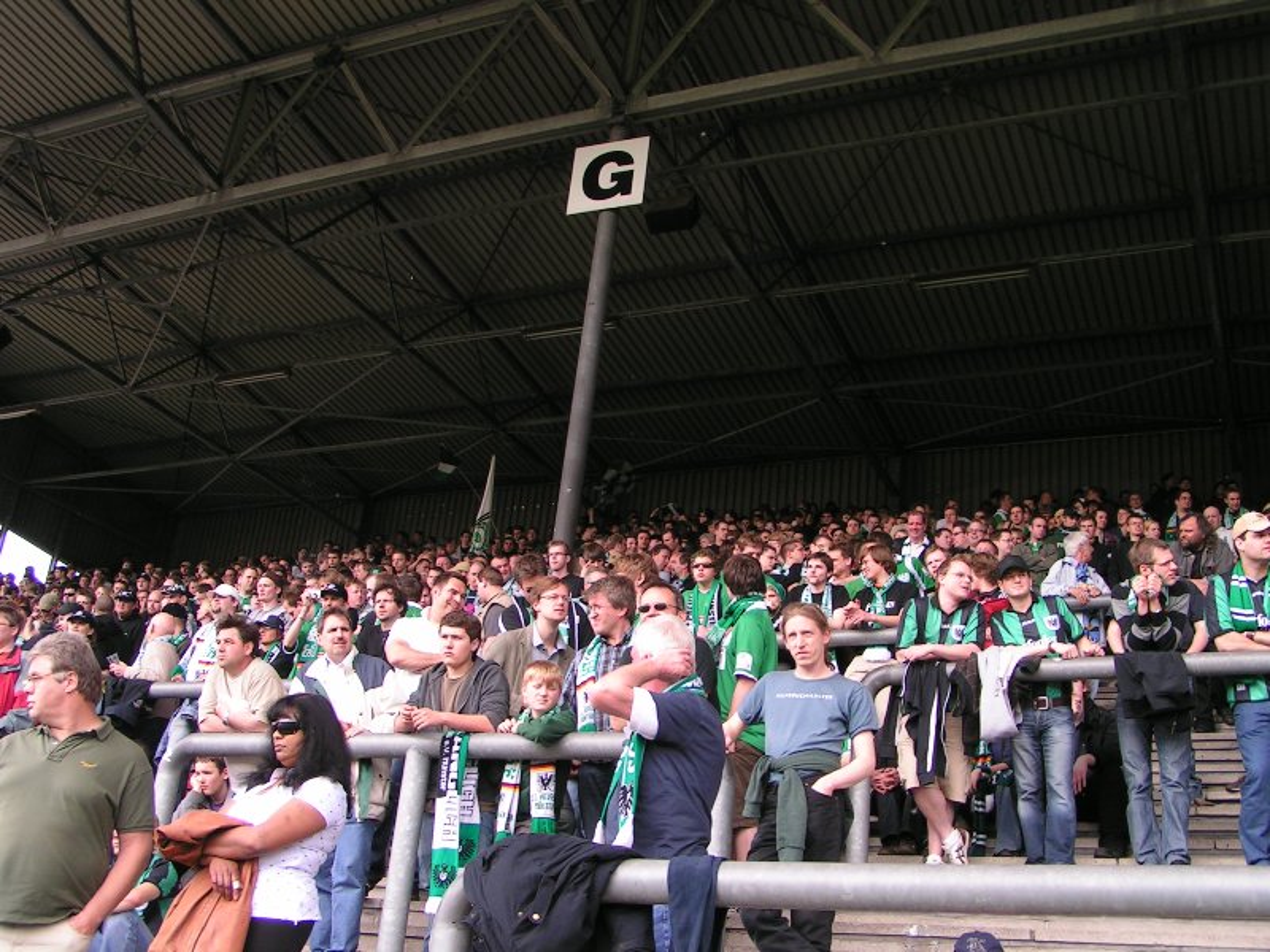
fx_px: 1394
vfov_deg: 37.7
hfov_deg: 49.0
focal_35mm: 38
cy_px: 476
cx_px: 635
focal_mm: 5.8
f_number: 5
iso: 50
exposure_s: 1/60
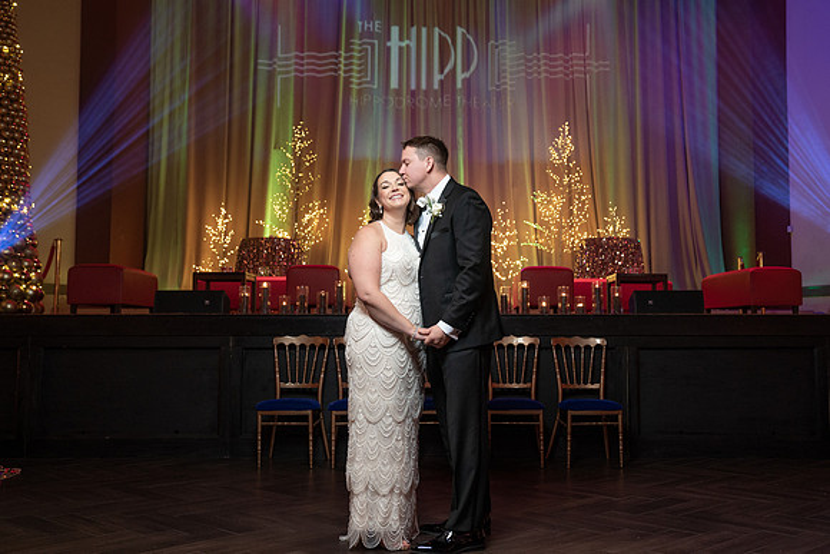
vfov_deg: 34.1
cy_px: 264
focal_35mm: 39
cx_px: 434
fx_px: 902
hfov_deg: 49.4
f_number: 4
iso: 2000
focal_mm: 37
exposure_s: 1/100
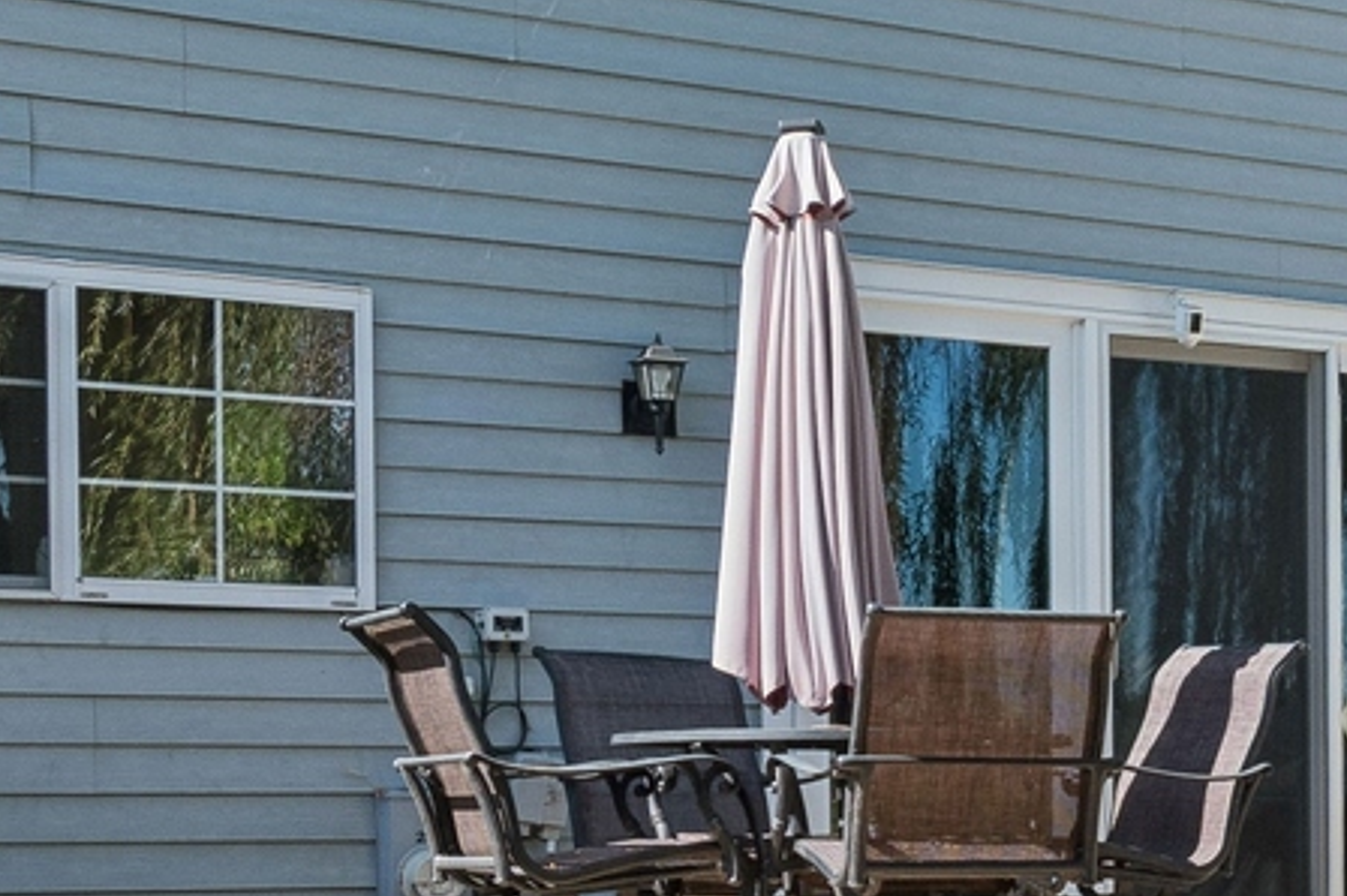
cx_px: 1615
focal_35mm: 76
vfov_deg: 17.9
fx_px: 2841
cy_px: 514
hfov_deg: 24.2
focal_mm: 14
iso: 250
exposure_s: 1/400
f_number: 8
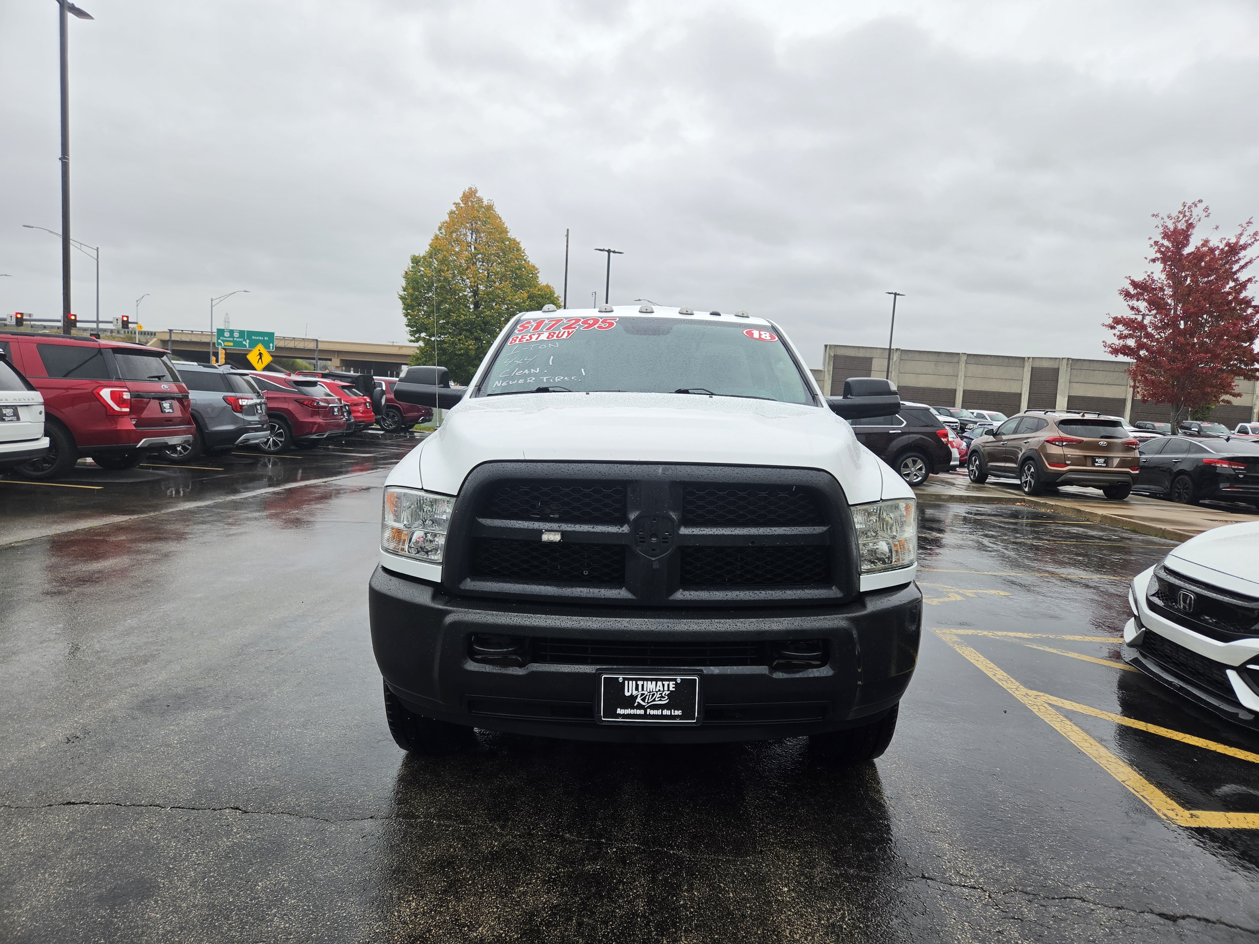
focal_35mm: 23
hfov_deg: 73.9
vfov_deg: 58.9
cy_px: 472
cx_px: 630
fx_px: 837
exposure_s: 1/664
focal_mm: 5.4
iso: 80
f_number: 1.8
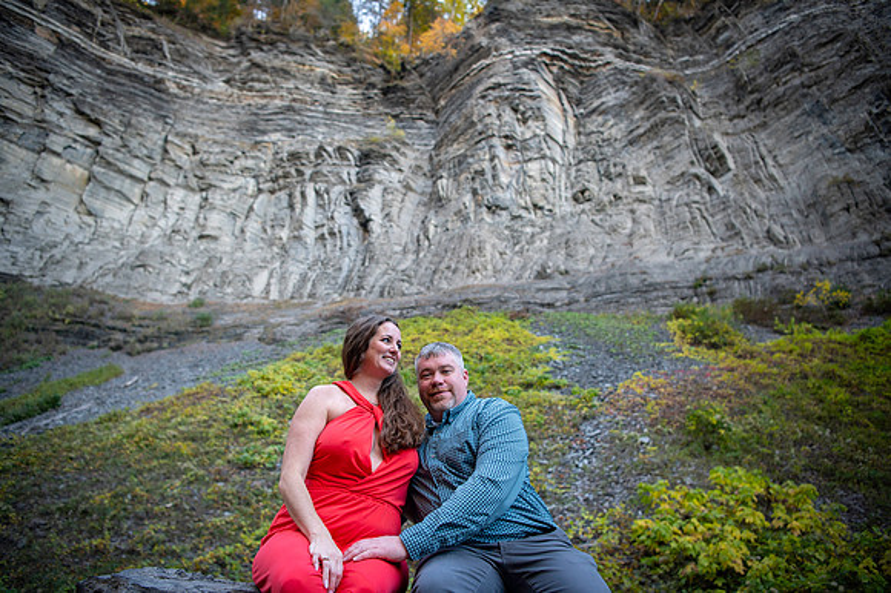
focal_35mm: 24
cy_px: 296
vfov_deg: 53.1
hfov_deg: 73.8
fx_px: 594
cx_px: 446
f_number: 2.8
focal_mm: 24
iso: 640
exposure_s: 1/320
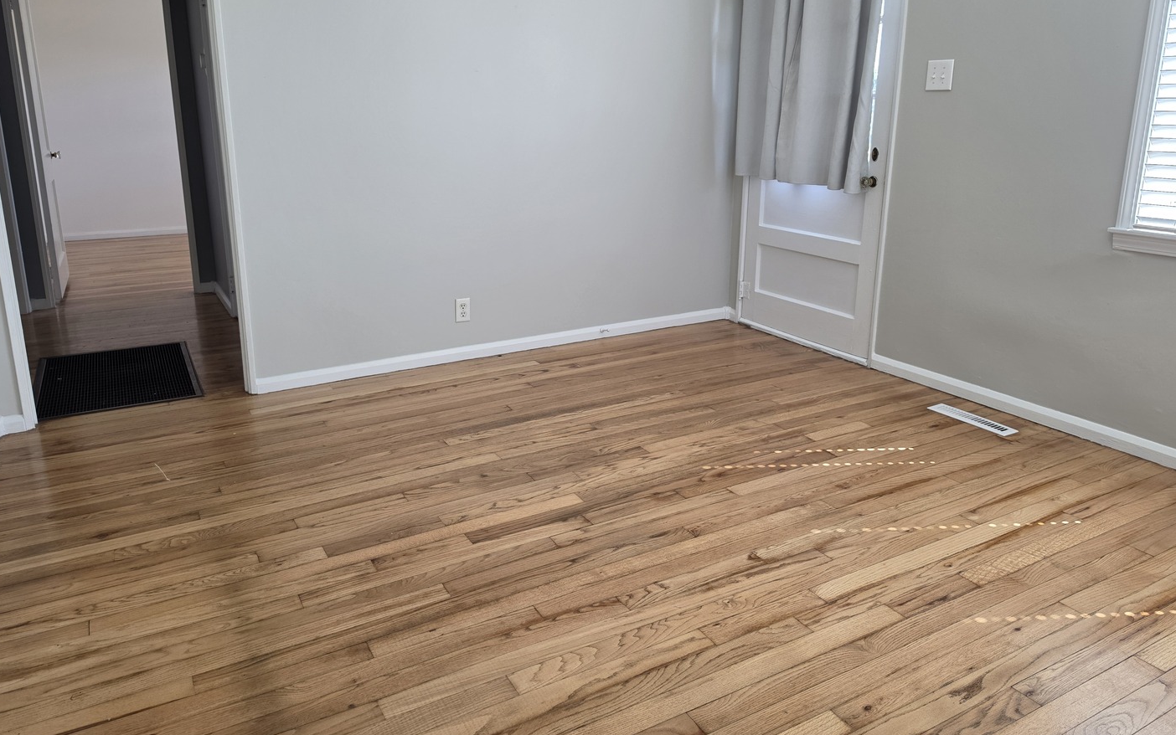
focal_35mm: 25
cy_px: 296
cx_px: 578
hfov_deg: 72.5
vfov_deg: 49.0
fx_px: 801
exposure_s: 1/180
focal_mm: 6.5
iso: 100
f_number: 1.4
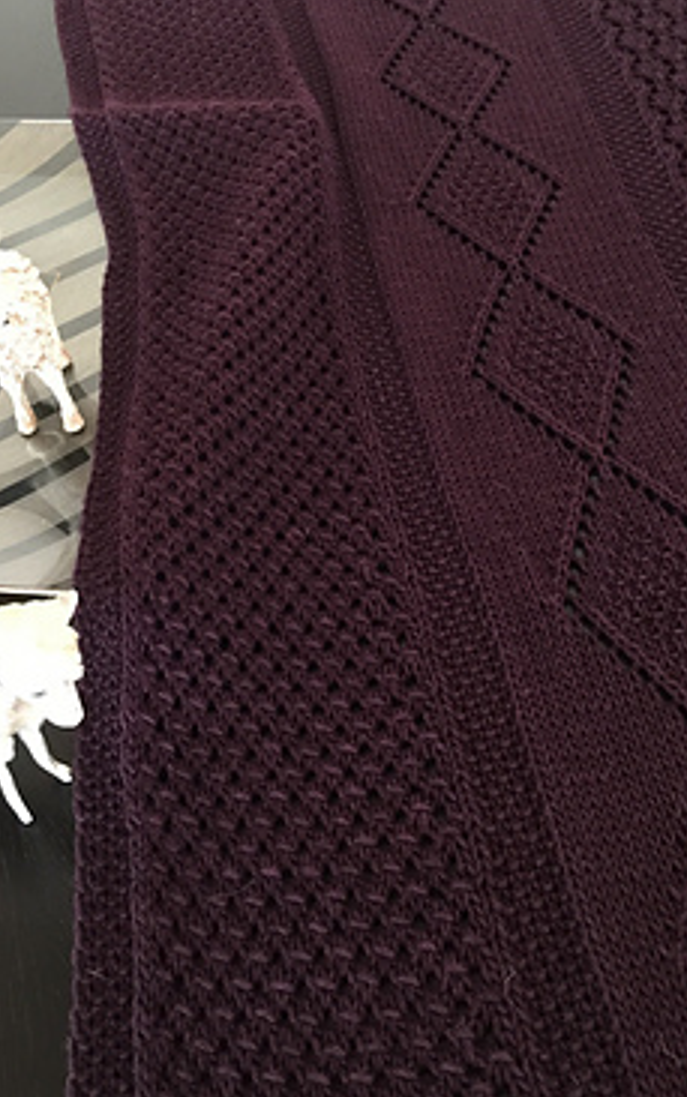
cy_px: 486
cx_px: 382
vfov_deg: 47.1
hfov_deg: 30.5
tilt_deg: -46.8
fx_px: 1257
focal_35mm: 42
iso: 125
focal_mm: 4.15
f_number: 2.2
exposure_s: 1/10
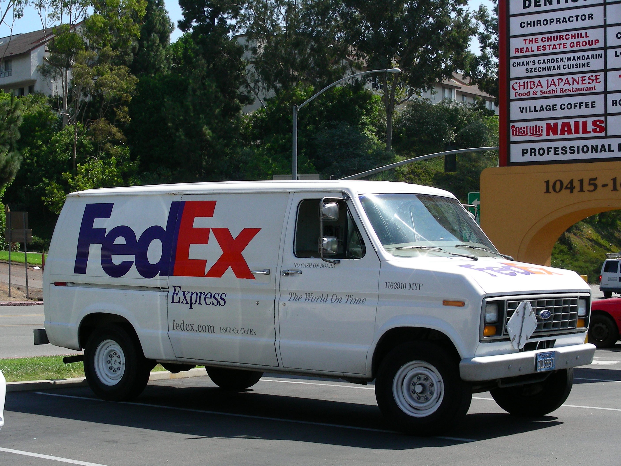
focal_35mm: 70
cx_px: 310
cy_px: 233
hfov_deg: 27.8
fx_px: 1256
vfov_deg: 21.0
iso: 50
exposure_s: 1/611
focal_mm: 11.7
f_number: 4
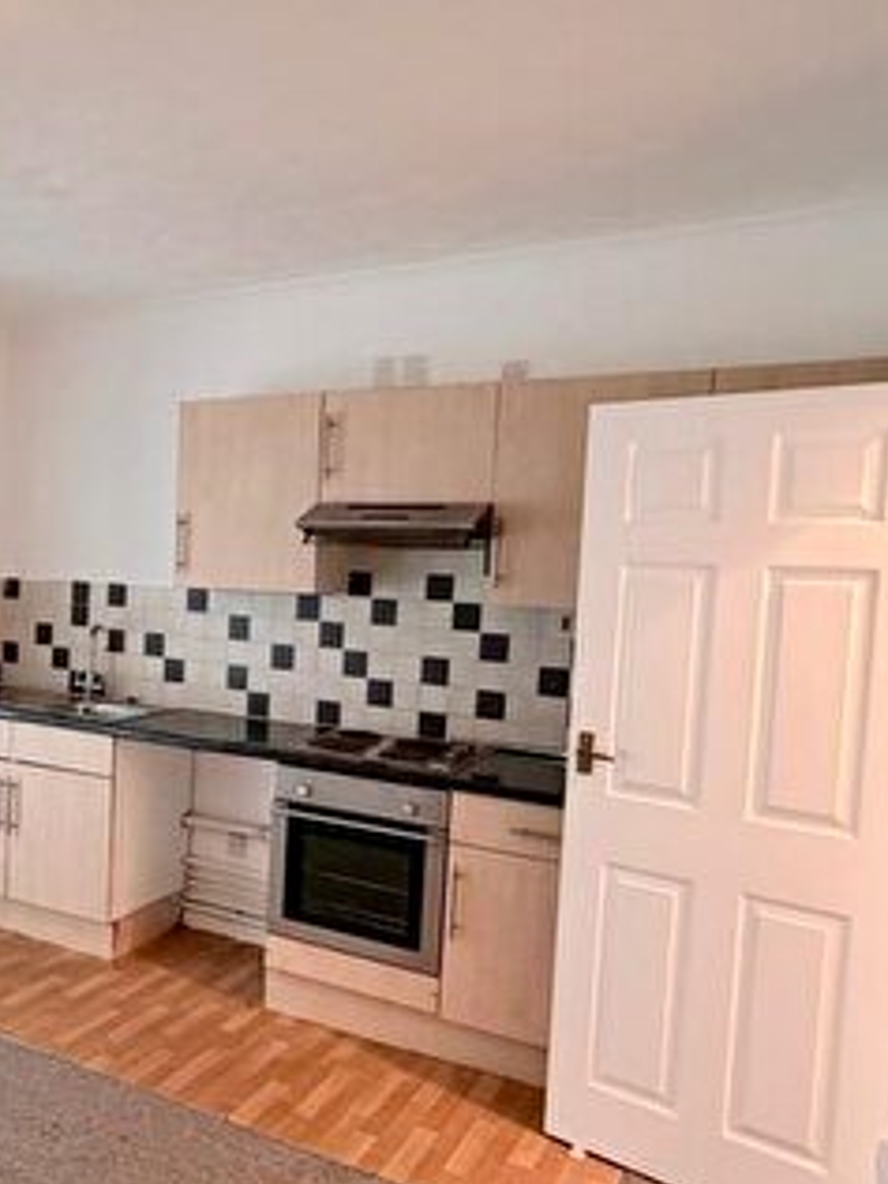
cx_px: 131
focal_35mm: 31
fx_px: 1060
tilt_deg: -5.4
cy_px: 624
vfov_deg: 58.3
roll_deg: -2.5
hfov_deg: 42.6
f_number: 2.2
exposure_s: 1/50
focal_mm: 2.22
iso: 250
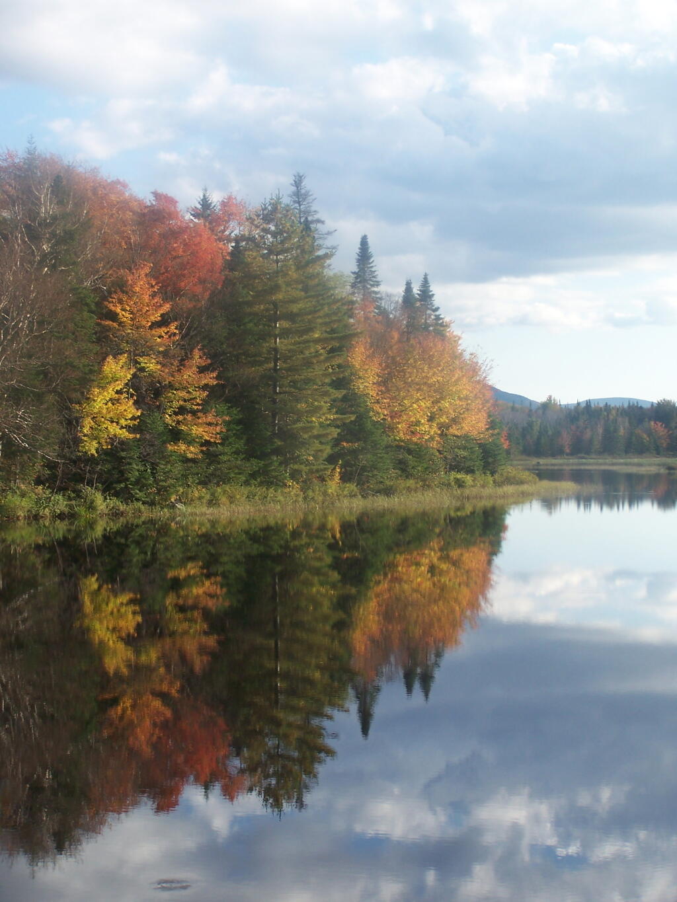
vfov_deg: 28.2
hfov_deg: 21.3
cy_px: 451
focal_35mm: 69
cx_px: 338
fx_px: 1799
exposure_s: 1/500
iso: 80
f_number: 3.2
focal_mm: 11.5
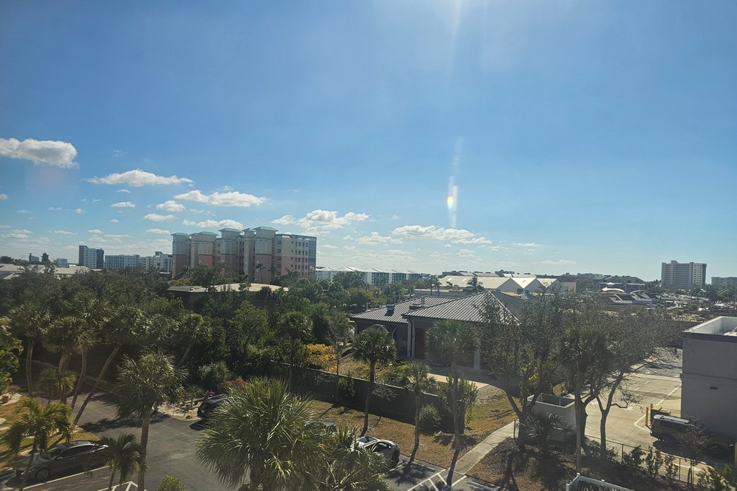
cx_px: 368
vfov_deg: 53.0
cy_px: 274
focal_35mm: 24
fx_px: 491
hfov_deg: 73.8
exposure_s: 1/1215
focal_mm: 6.3
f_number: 1.7
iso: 20
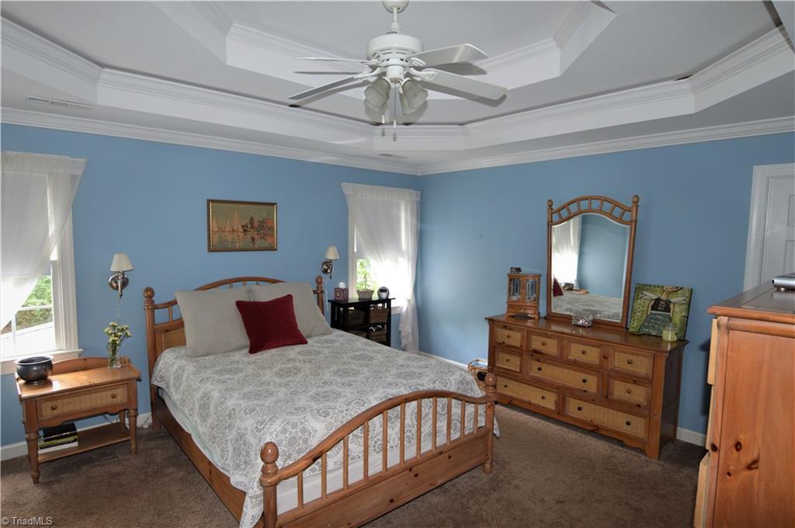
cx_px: 398
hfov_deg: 85.5
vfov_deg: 63.1
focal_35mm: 20
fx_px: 430
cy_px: 264
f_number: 4
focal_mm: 13
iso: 400
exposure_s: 1/60
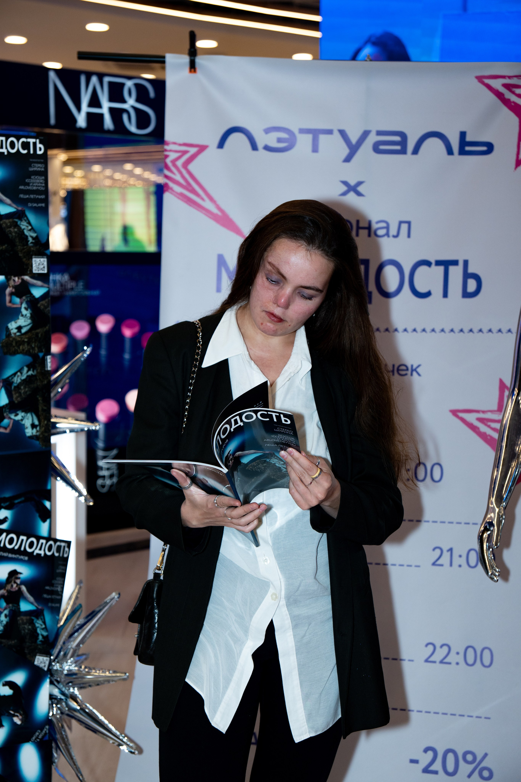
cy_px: 391
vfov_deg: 31.2
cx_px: 260
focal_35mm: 64
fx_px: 1400
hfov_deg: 21.1
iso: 400
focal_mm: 43
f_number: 3.5
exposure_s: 1/320
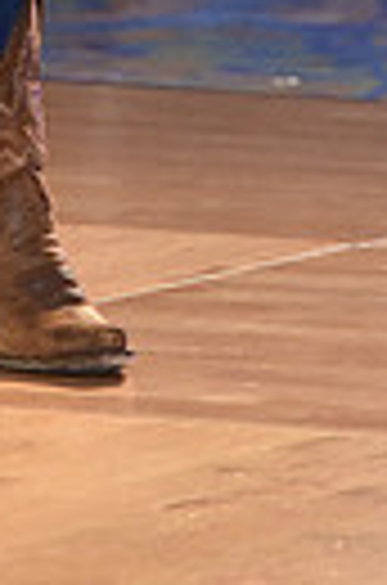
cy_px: -702
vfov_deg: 2.5
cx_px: -268
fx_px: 13422
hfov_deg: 1.6
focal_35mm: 828
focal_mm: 185
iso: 2000
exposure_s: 1/250
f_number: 5
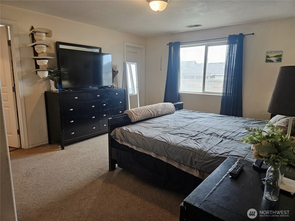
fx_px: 196
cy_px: 110
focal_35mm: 23
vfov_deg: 58.9
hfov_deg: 73.9
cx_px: 148
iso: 320
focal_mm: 5.4
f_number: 1.8
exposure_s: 1/120
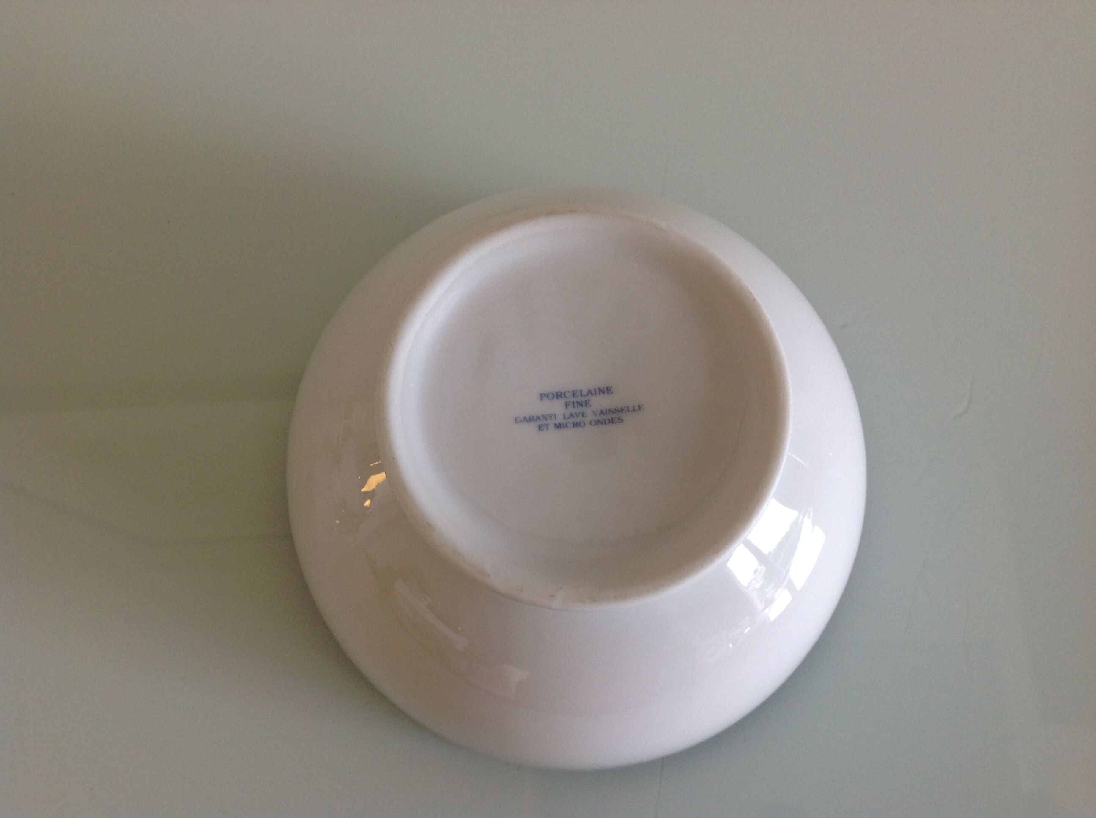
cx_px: 548
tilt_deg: -76.5
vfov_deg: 40.6
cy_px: 409
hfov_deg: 52.7
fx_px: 1107
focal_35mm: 35
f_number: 2.4
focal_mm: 4.28
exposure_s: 1/30
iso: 50
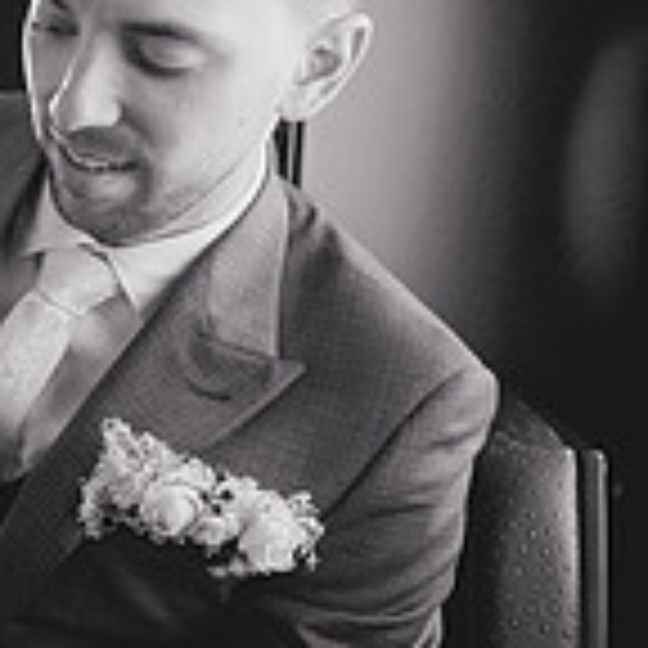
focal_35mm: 62
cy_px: 367
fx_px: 1313
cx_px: -369
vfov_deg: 27.7
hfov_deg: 22.1
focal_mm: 18
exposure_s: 1/320
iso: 3200
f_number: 2.8
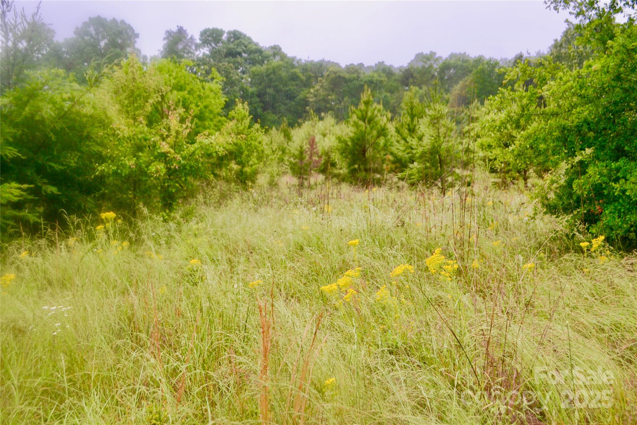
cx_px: 318
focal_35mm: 36
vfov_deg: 36.9
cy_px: 212
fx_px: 637
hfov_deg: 53.1
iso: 280
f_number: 5.6
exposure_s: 1/125
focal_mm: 24
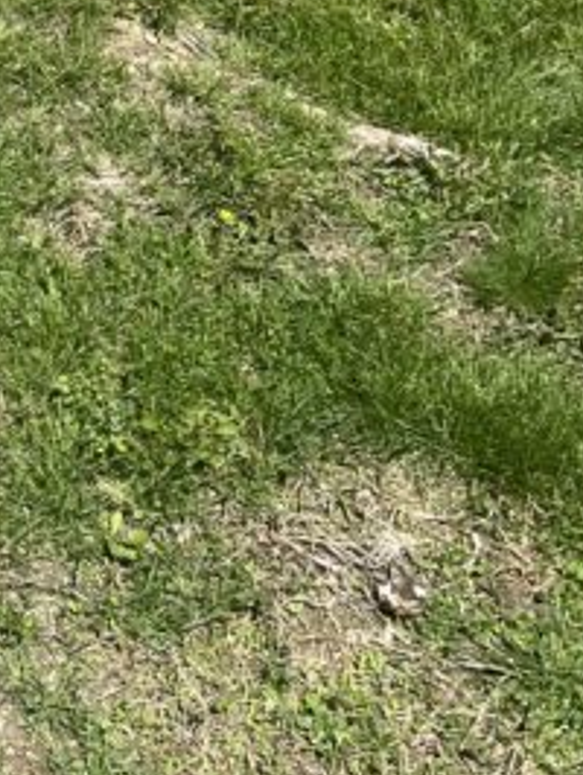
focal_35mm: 100
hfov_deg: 14.1
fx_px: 2242
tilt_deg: -21.5
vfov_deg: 17.0
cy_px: -513
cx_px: -210
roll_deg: +2.1
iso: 50
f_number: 1.6
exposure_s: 1/2755
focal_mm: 5.1
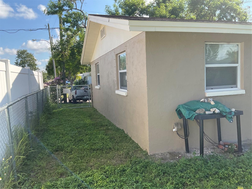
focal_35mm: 29
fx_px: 211
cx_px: 126
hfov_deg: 61.7
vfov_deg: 48.2
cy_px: 94
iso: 16
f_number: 1.8
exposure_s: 1/997
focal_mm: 3
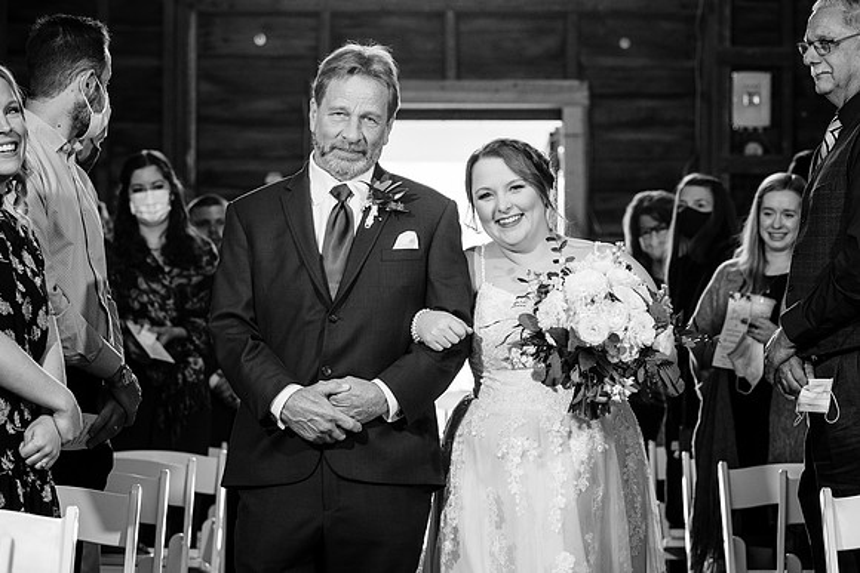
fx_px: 2564
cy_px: 290
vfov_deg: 12.8
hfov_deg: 19.0
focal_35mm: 107
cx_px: 482
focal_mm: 93
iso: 2000
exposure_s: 1/200
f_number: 4
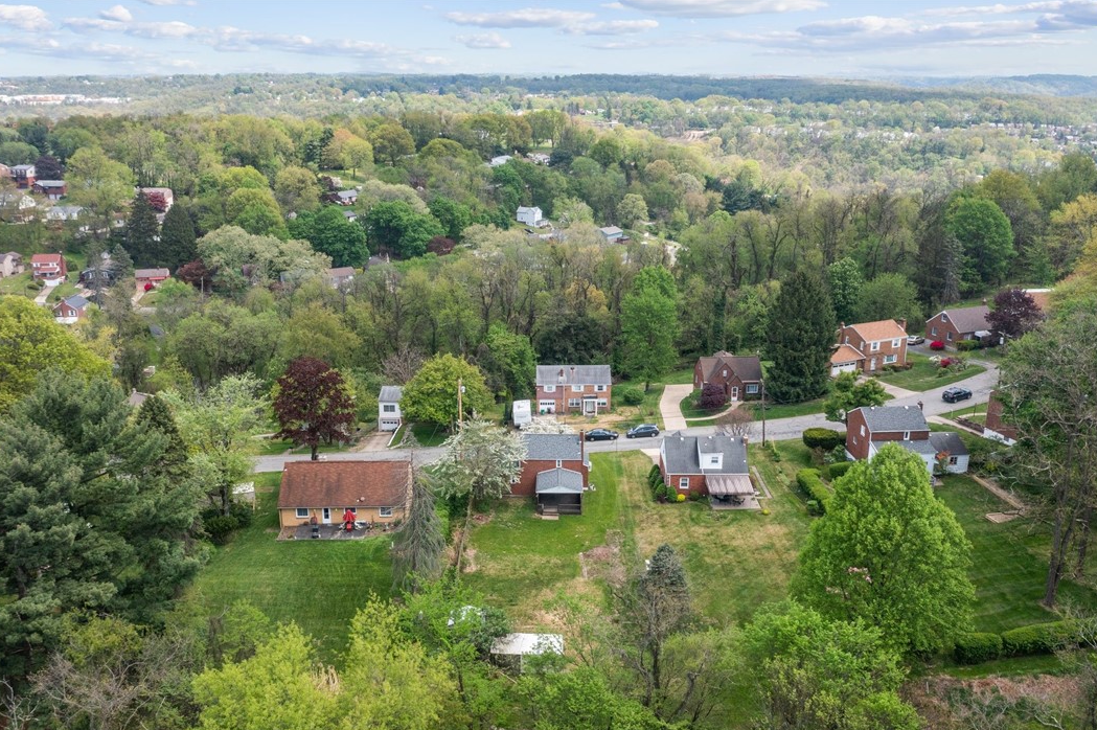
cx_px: 539
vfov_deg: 44.9
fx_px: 883
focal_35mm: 29
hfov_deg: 63.7
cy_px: 375
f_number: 5.6
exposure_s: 1/500
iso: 100
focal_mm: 10.26
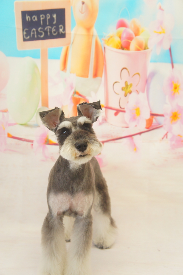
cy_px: 138
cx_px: 92
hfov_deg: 28.9
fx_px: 355
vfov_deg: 42.4
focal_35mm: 46
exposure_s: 1/160
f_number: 4
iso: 640
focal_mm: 31
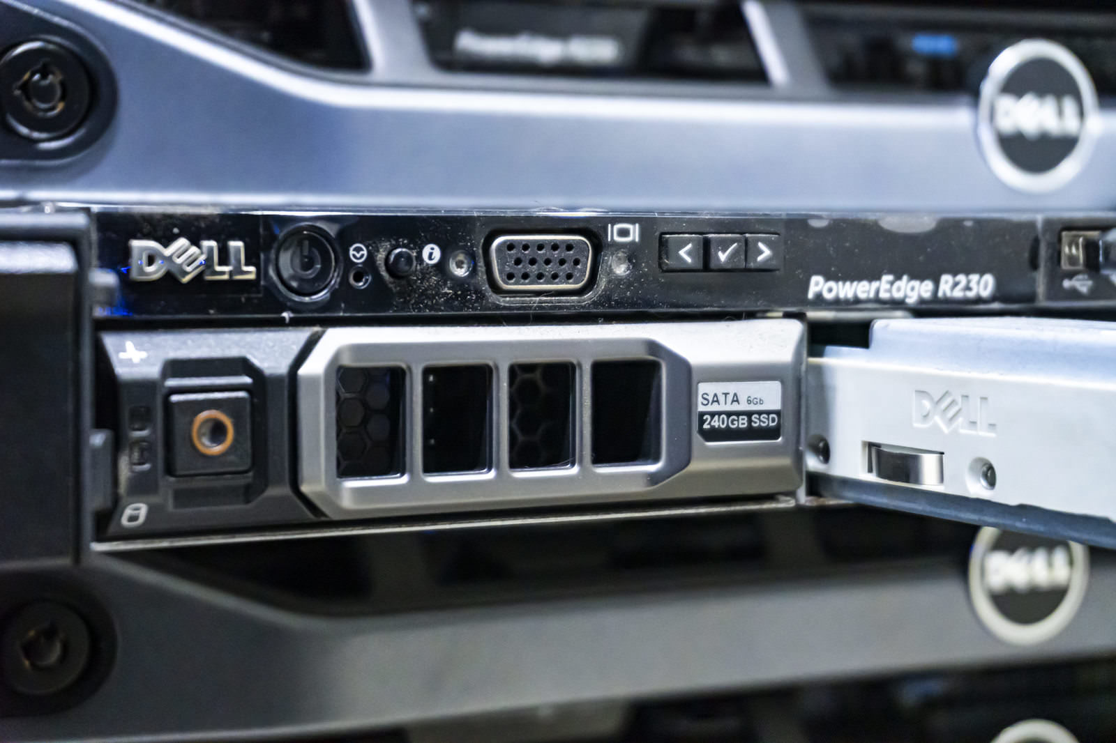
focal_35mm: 70
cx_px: 558
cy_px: 372
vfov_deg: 19.3
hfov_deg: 28.7
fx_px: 2185
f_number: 5.6
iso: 6400
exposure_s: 1/30
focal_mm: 47
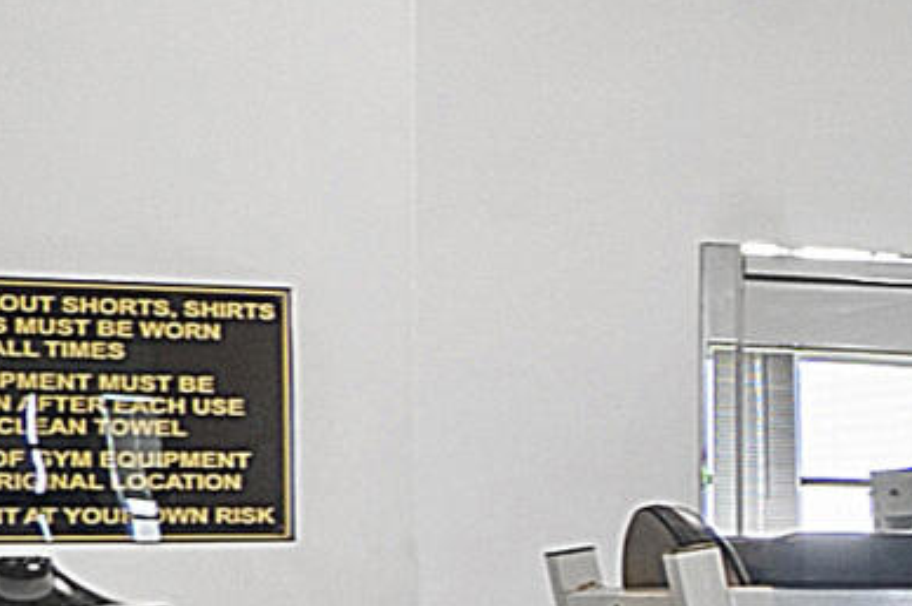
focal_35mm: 116
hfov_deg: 10.8
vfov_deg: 11.7
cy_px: 551
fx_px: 2936
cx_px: 2816
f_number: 11
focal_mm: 10
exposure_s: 1/2
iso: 160
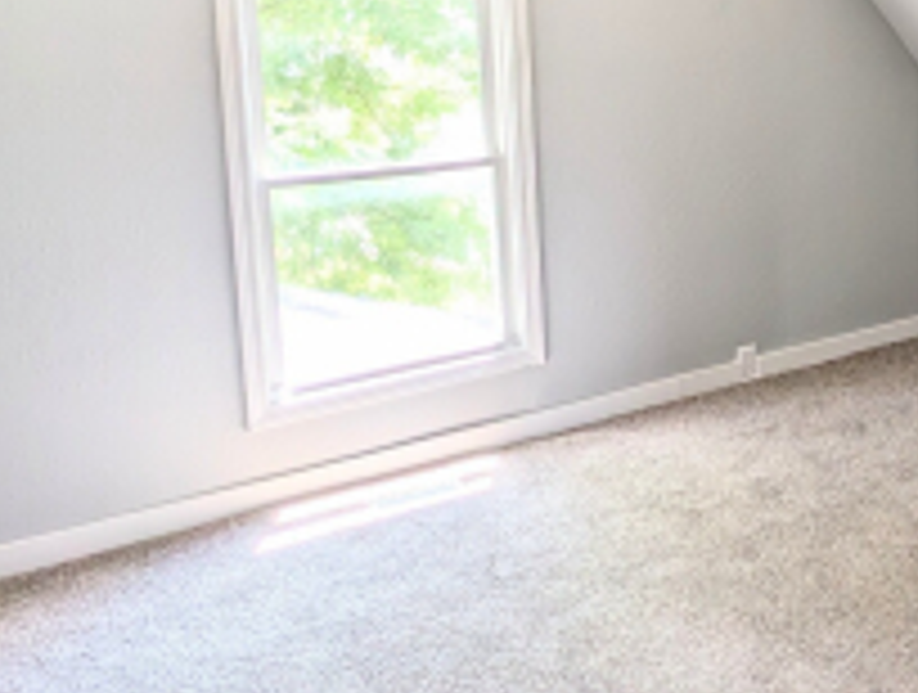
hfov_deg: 42.1
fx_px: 1037
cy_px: 158
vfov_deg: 36.0
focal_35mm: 39
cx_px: 896
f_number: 1.7
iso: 54
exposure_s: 1/130
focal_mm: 2.02
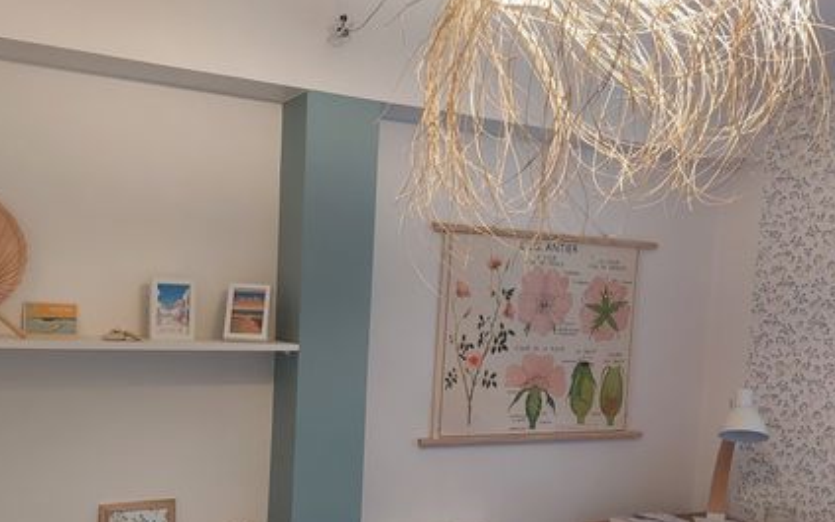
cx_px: 325
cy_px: 347
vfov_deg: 35.0
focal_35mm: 36
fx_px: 819
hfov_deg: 53.5
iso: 400
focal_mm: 5.23
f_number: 1.8
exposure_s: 1/60
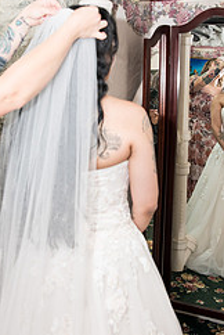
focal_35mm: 52
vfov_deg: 37.9
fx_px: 484
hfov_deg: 26.1
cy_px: 125
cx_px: 105
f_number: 3.5
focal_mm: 28
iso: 1250
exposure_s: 1/320
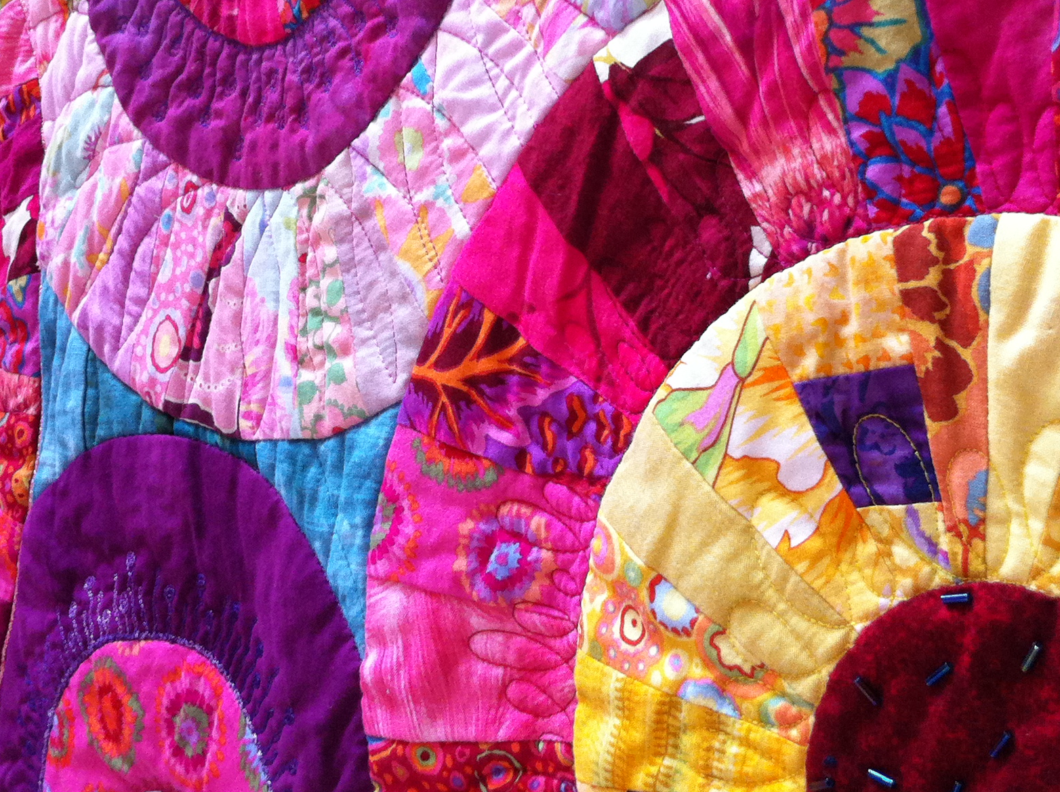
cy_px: 175
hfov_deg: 33.3
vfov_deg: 24.8
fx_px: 1773
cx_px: 527
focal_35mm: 58
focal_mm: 3.85
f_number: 2.8
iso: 125
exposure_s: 1/17
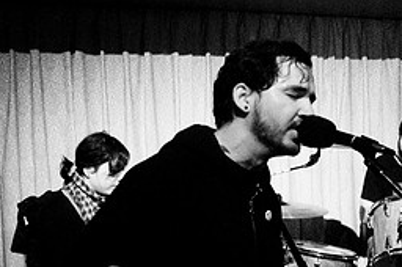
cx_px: 358
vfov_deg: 19.7
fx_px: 758
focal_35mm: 68
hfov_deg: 28.6
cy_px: 224
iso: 1250
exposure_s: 1/50
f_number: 2.8
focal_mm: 20
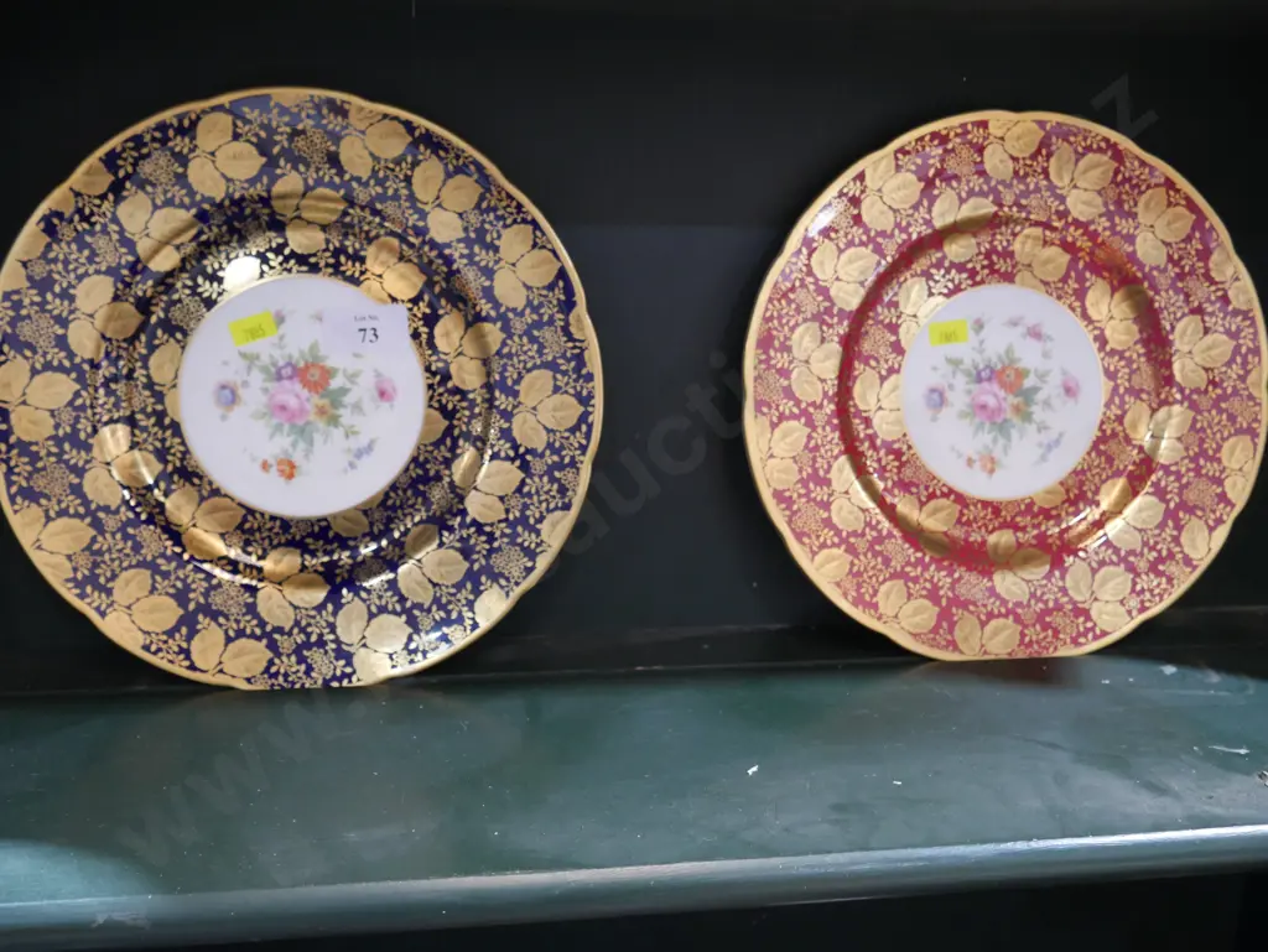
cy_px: 476
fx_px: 1173
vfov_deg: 44.2
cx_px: 634
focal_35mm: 32
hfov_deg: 56.8
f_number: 3.6
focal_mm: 16
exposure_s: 1/60
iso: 1250
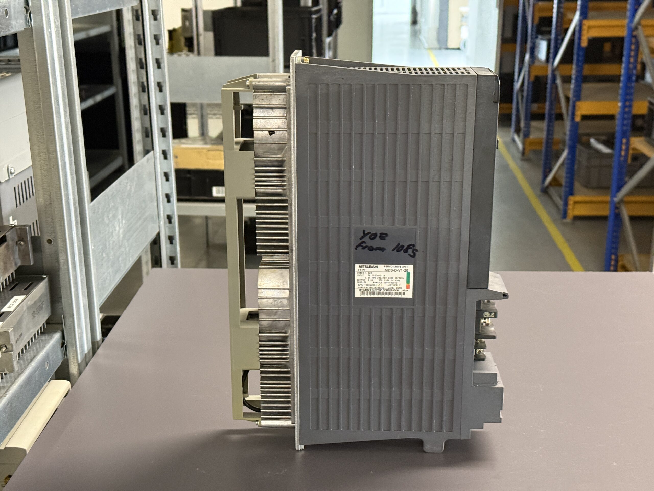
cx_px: 327
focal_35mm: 48
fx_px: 907
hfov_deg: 39.7
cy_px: 246
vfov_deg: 30.3
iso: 320
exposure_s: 1/33
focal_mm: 6.76
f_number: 1.78
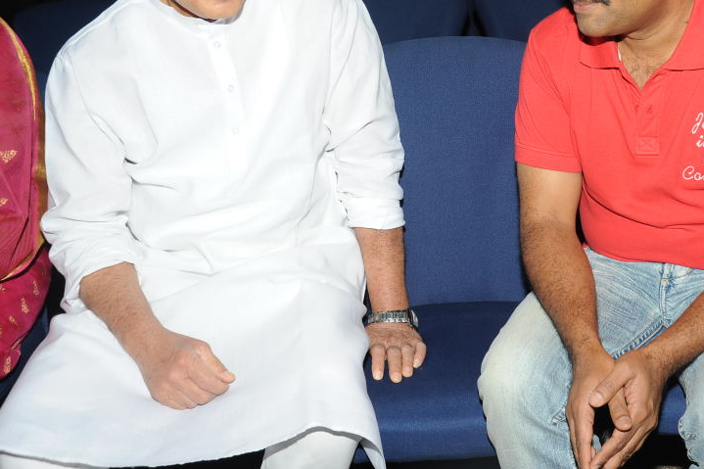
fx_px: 1114
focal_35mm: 57
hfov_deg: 34.8
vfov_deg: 23.6
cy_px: 140
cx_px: 465
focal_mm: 40
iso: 320
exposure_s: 1/125
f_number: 10
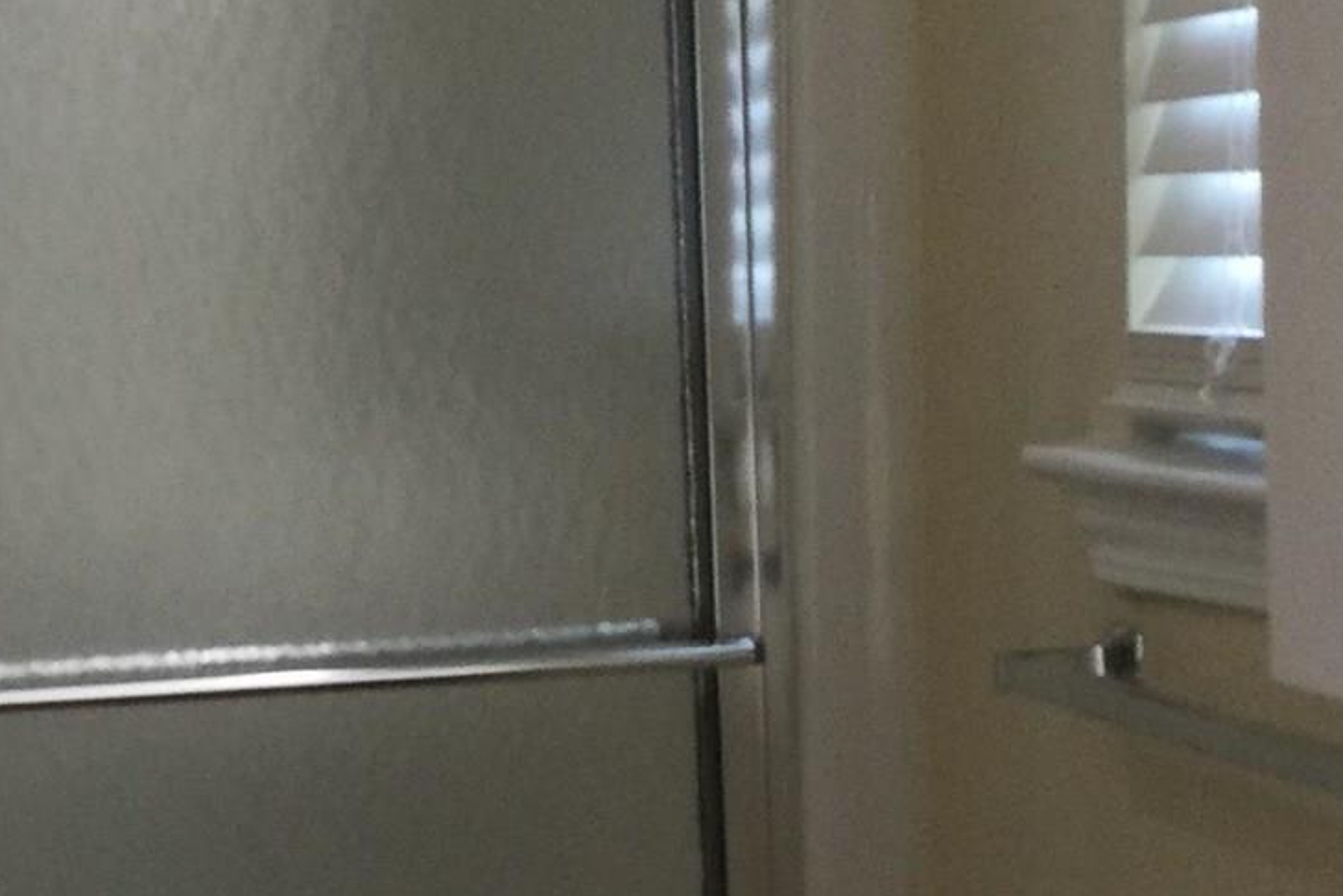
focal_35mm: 102
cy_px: 647
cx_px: -52
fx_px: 3806
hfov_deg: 19.3
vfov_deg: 13.4
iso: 80
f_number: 2.4
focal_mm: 3.3
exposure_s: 1/30
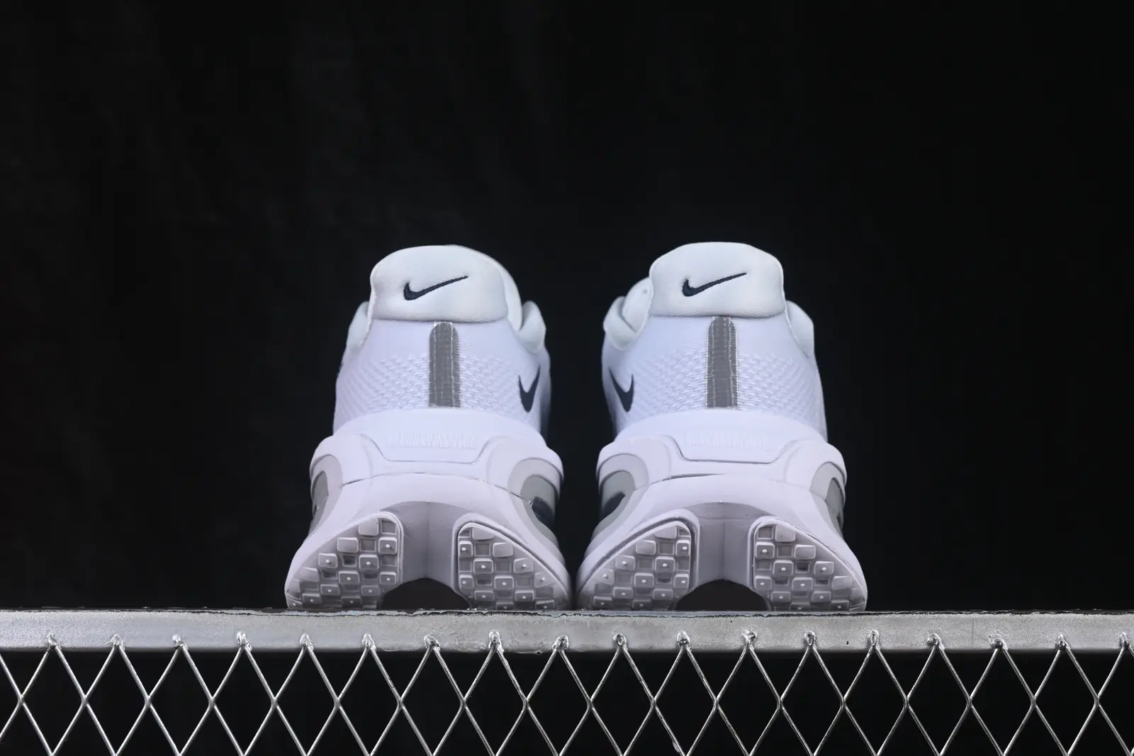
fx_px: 2363
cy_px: 378
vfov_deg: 18.2
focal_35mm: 75
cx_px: 567
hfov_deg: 27.0
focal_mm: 50
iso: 160
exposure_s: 1/80
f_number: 8
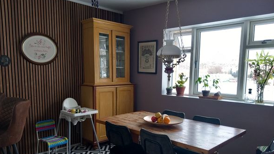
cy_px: 100
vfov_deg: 38.6
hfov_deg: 64.3
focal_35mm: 30
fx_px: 218
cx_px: 136
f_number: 1.8
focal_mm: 4
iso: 250
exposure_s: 1/33
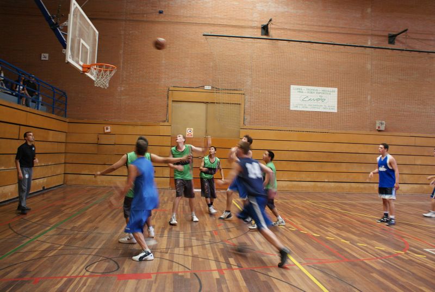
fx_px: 399
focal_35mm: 33
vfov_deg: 40.1
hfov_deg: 57.2
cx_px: 218
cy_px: 146
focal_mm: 22
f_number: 4
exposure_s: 1/25
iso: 400
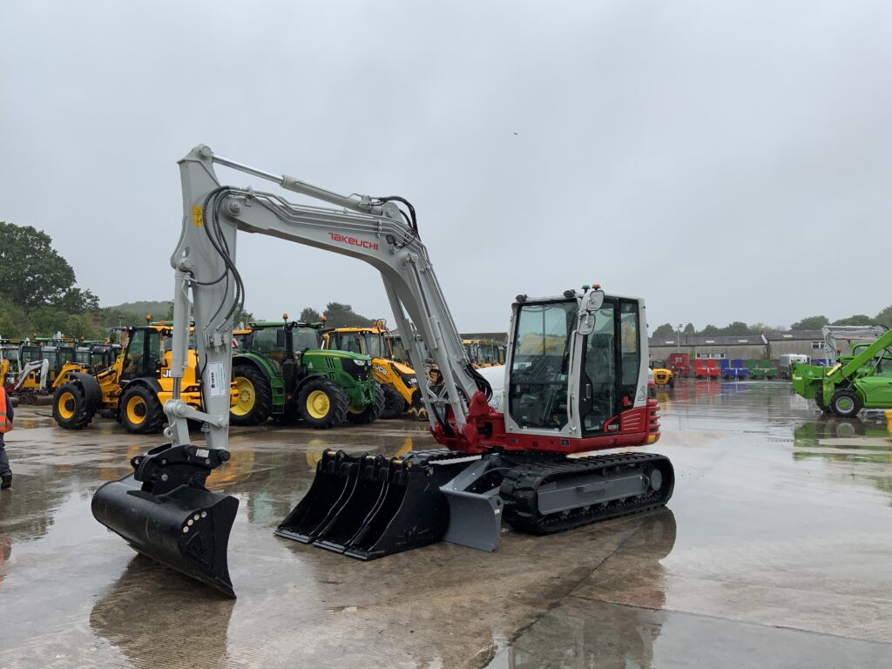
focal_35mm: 29
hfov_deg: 61.7
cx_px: 446
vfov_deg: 48.2
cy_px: 334
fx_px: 747
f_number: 1.8
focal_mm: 3
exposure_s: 1/1098
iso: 16
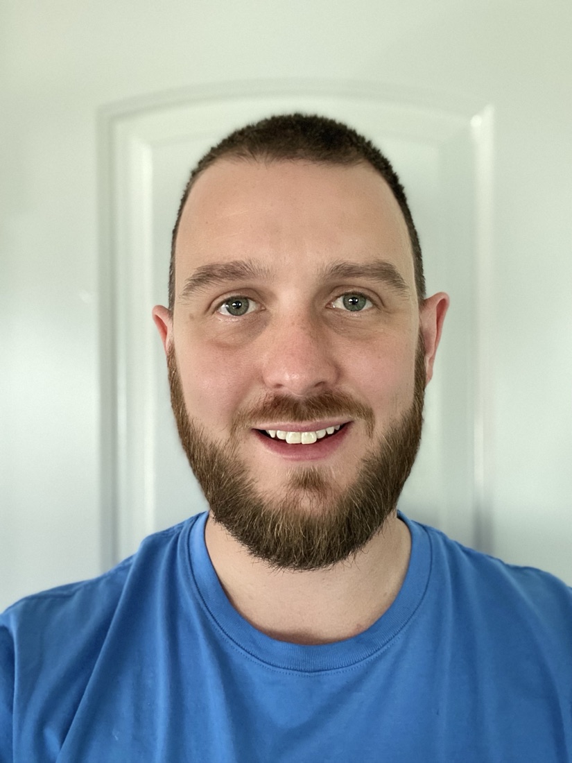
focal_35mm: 30
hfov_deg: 46.8
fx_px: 661
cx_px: 286
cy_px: 382
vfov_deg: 60.0
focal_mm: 2.71
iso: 640
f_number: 2.2
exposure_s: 1/30
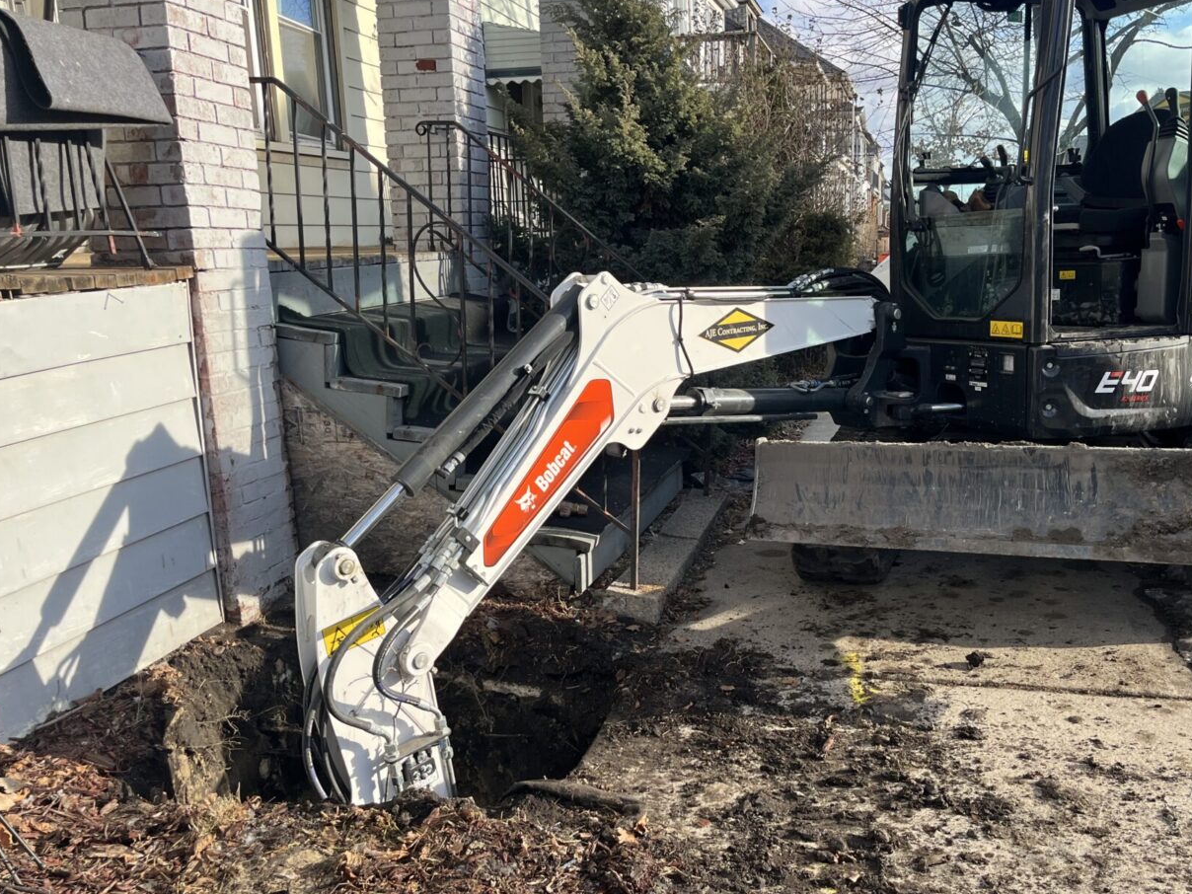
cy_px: 464
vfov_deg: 45.4
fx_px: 1067
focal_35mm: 31
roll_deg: +2.0
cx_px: 667
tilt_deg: -12.5
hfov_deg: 58.2
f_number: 1.6
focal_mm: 5.1
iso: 50
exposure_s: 1/1199
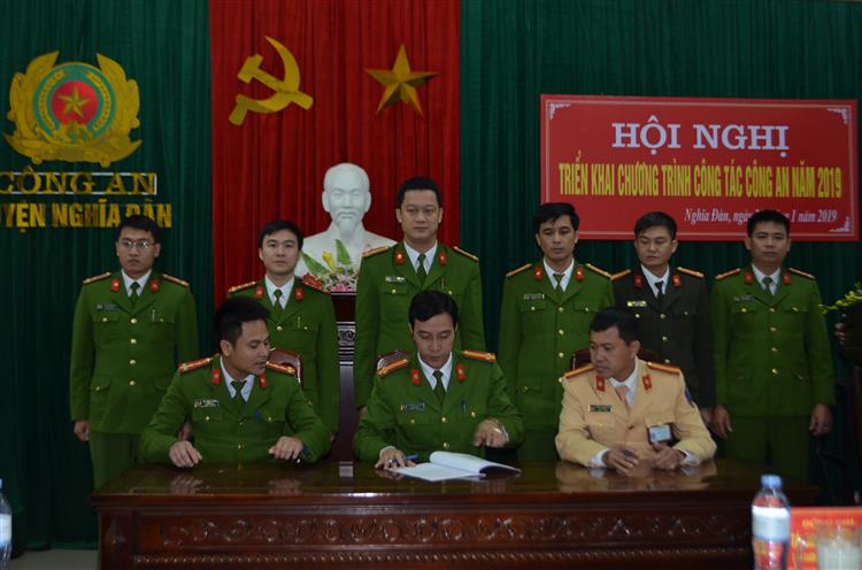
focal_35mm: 42
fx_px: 1003
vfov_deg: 31.7
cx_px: 431
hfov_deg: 46.5
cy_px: 285
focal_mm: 28
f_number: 4.5
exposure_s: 1/60
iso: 500
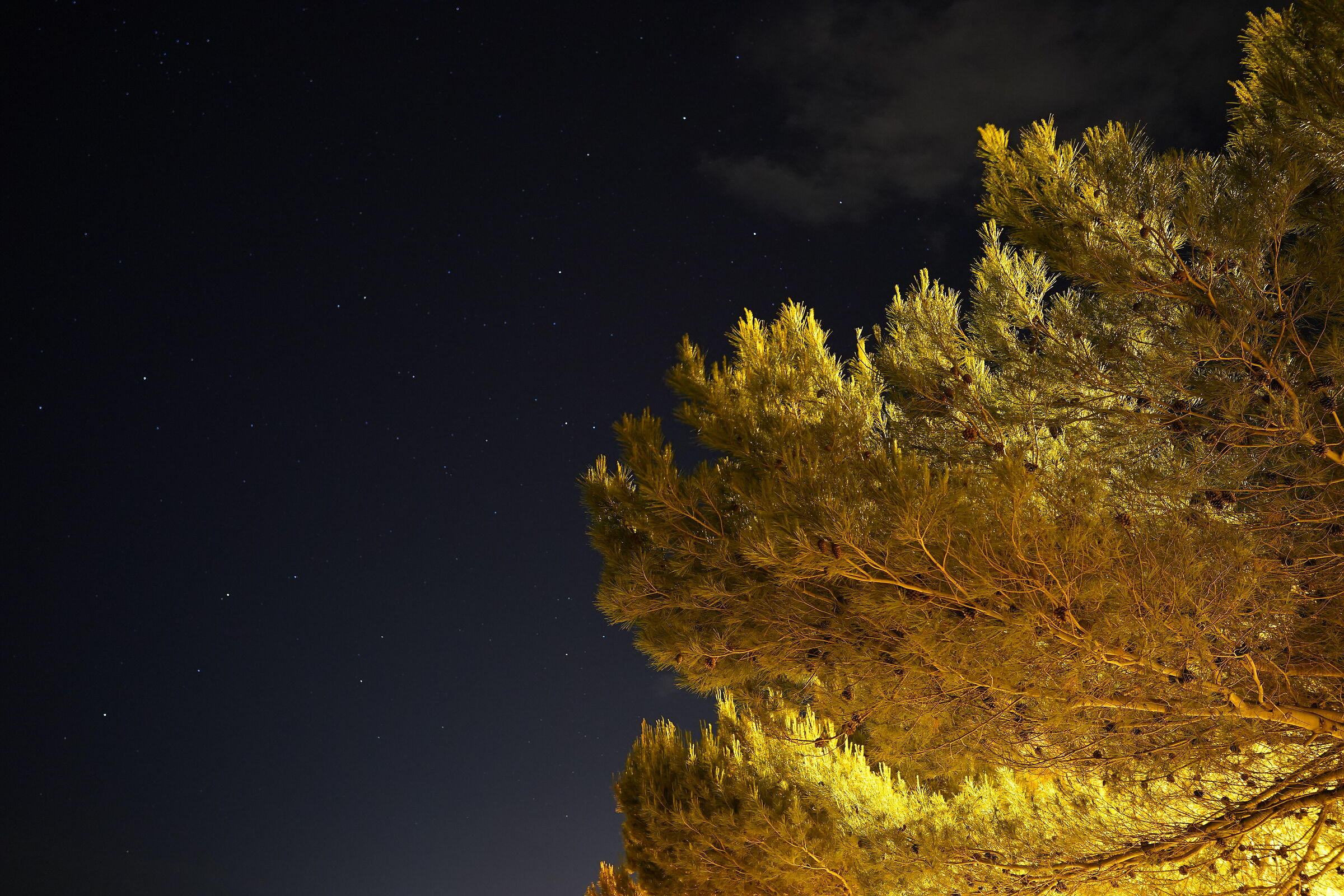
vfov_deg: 53.1
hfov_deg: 73.7
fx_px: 896
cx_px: 672
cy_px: 448
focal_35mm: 24
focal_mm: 24
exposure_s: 2.5
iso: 3200
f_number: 2.8
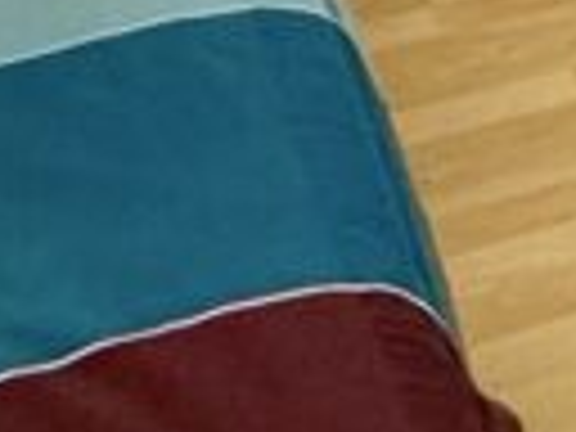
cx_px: 914
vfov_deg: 9.5
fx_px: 1864
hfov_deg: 15.8
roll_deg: +1.7
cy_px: -968
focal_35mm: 112
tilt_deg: -3.4
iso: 320
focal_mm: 2.22
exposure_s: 1/50
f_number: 2.2
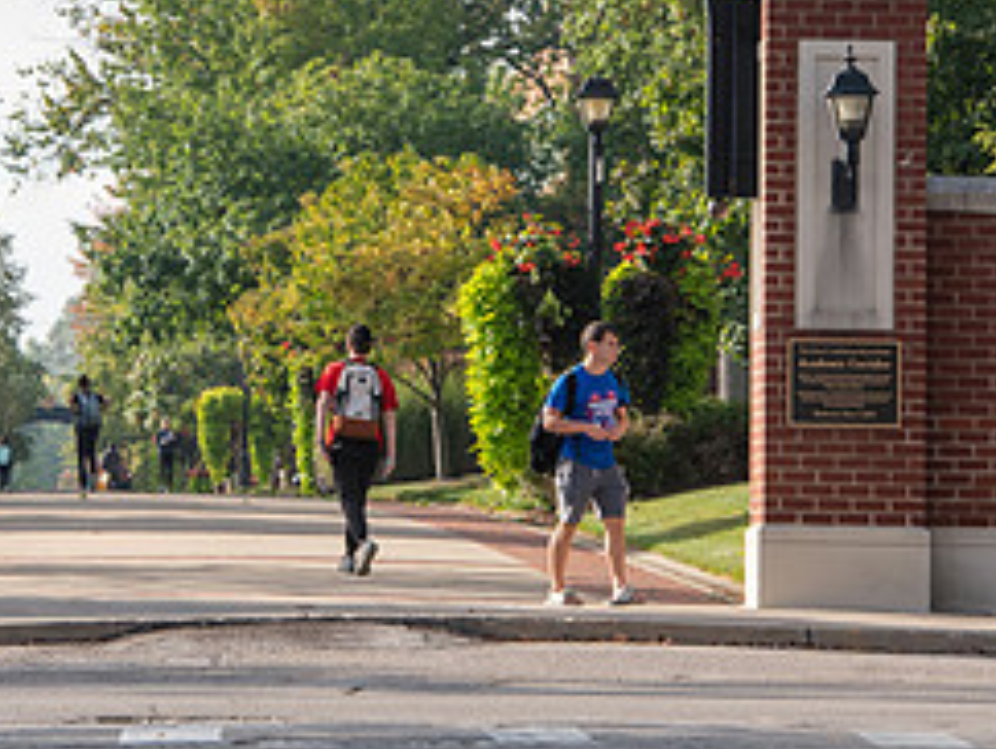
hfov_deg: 6.1
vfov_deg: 4.6
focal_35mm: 323
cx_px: 221
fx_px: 9303
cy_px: 117
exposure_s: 1/320
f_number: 9
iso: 320
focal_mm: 135
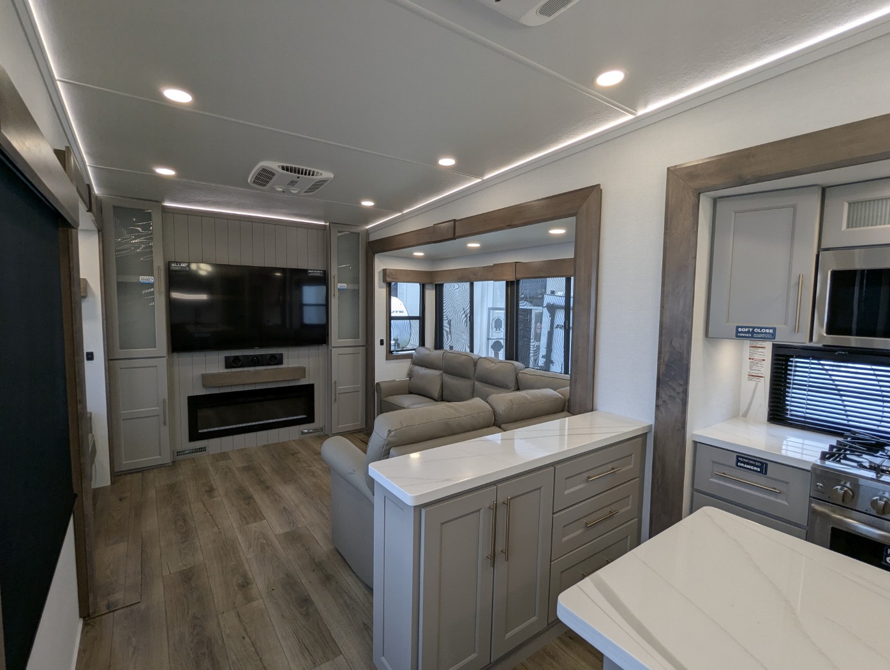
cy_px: 335
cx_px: 445
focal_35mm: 16
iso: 68
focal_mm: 2.35
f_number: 2.2
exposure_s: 1/89
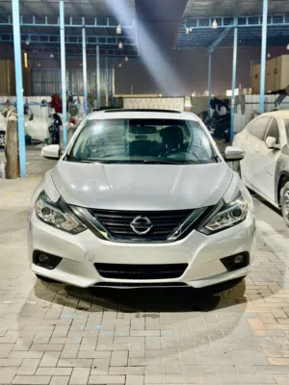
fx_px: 534
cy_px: 192
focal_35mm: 48
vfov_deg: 39.7
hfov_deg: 30.3
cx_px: 144
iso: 320
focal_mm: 6.86
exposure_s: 1/33
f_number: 1.78
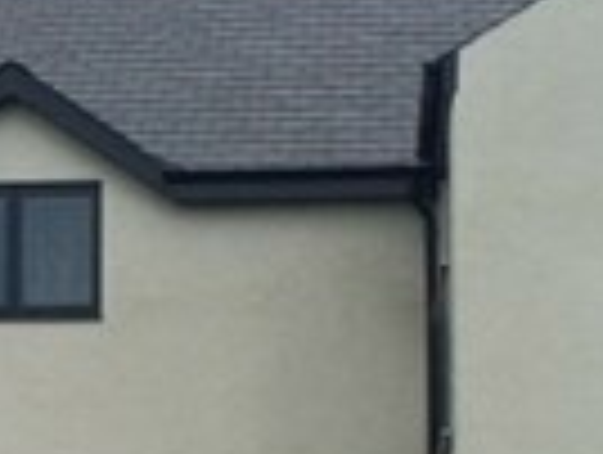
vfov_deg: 8.5
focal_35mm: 173
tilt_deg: +4.3
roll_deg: +0.3
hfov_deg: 11.3
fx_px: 3019
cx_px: -18
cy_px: 499
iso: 32
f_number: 2.2
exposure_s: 1/500
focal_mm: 4.15
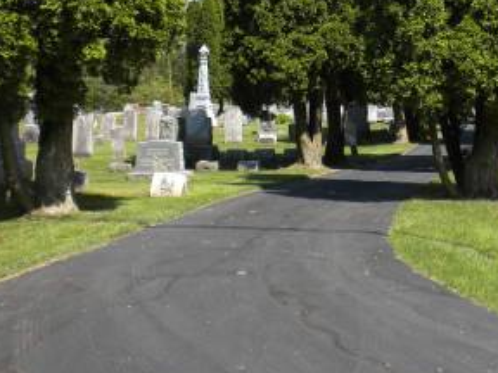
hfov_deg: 25.2
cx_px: 342
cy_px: 60
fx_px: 1108
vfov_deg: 18.9
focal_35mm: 77
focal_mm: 6.6
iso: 64
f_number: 3.5
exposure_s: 1/493
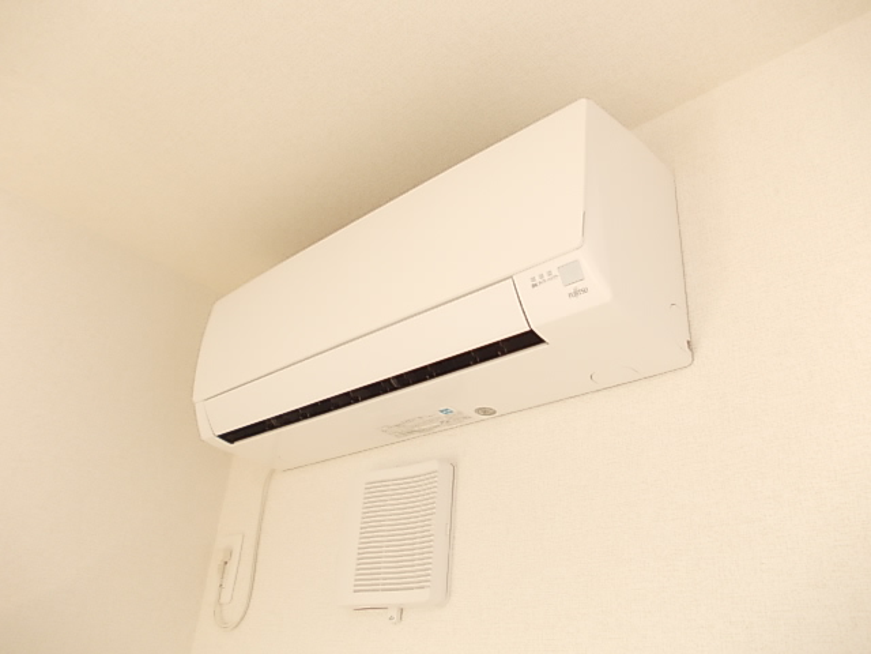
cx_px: 436
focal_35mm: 28
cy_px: 327
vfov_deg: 49.7
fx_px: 705
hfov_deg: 63.4
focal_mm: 4
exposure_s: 1/30
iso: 80
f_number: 2.7
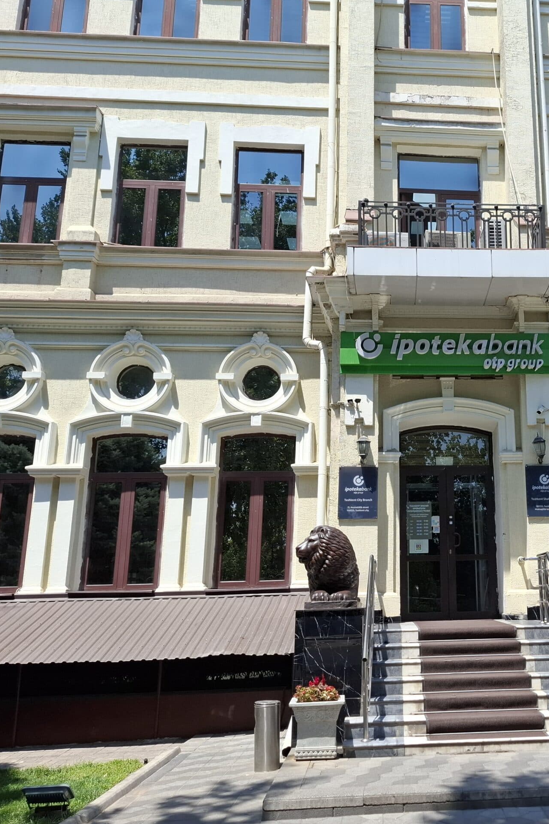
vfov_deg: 58.7
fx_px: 732
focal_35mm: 32
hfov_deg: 39.1
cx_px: 460
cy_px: 412
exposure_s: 1/1443
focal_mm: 5.54
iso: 50
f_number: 1.8
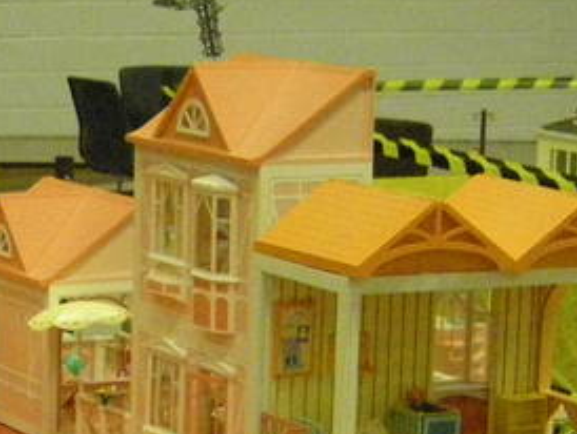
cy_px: 432
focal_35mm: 142
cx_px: 42
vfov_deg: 10.4
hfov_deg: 13.7
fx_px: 2369
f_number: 3.5
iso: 800
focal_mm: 6.3
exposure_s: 1/30
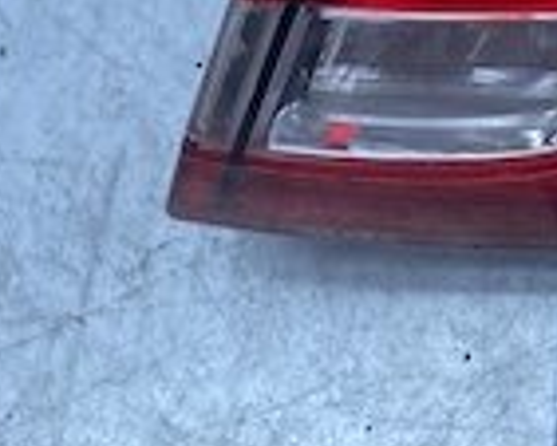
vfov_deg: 12.8
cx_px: 822
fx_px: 1897
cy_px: -197
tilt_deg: -64.0
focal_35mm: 115
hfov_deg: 15.5
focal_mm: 4.25
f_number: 1.8
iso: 32
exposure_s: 1/942
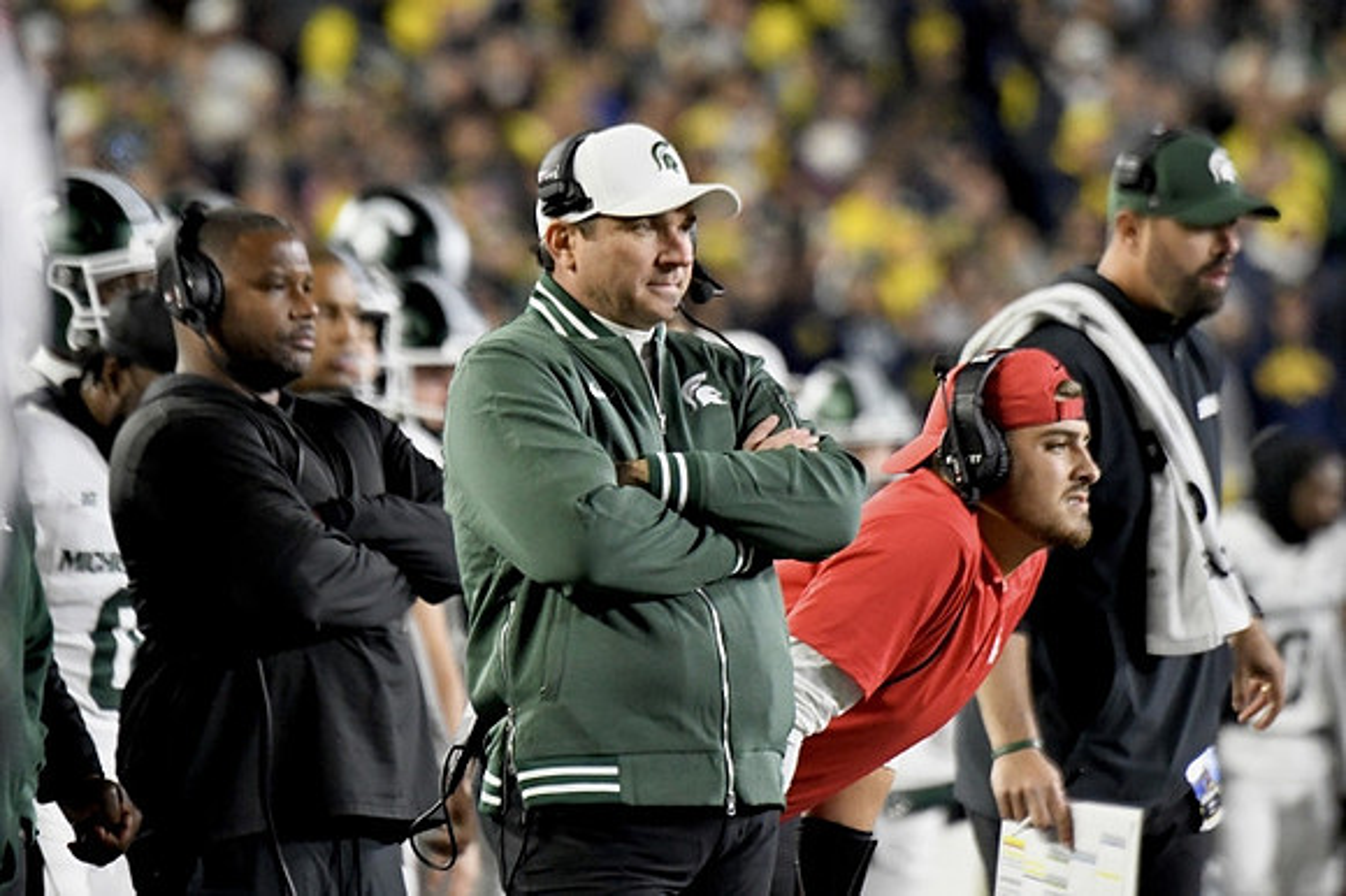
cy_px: 448
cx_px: 673
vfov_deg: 2.3
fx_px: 22420
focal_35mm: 600
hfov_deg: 3.4
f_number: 5.6
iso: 6400
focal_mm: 400
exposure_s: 1/640
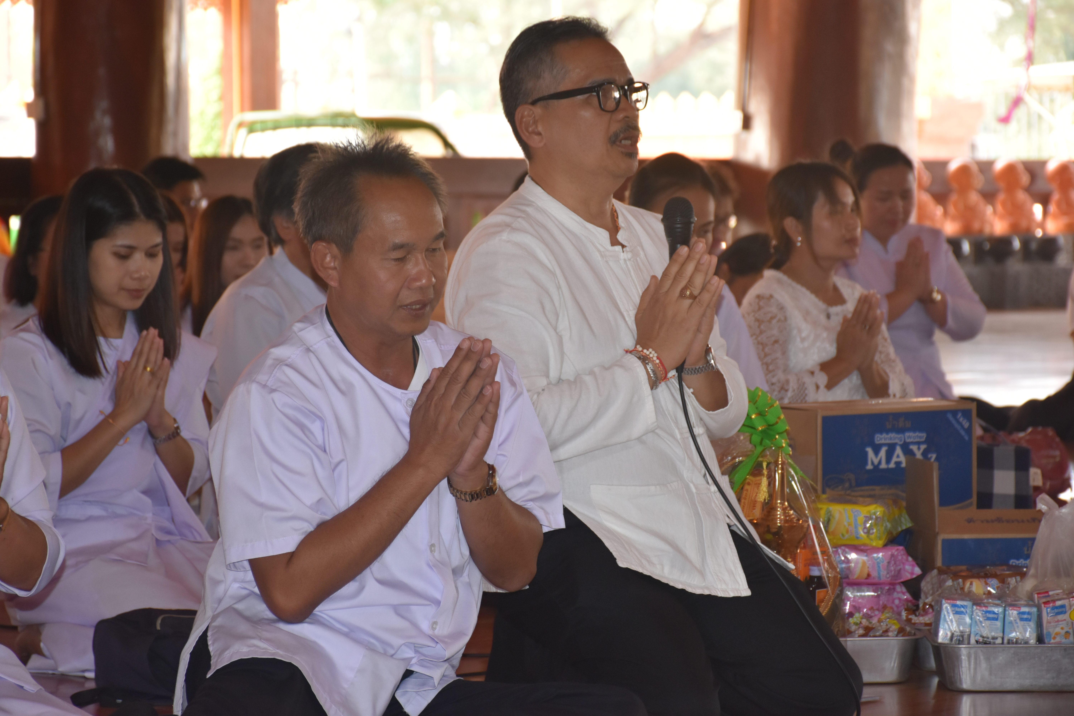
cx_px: 537
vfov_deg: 9.6
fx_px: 4251
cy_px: 358
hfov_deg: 14.4
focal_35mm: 142
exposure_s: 1/100
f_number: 5.3
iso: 800
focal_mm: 95
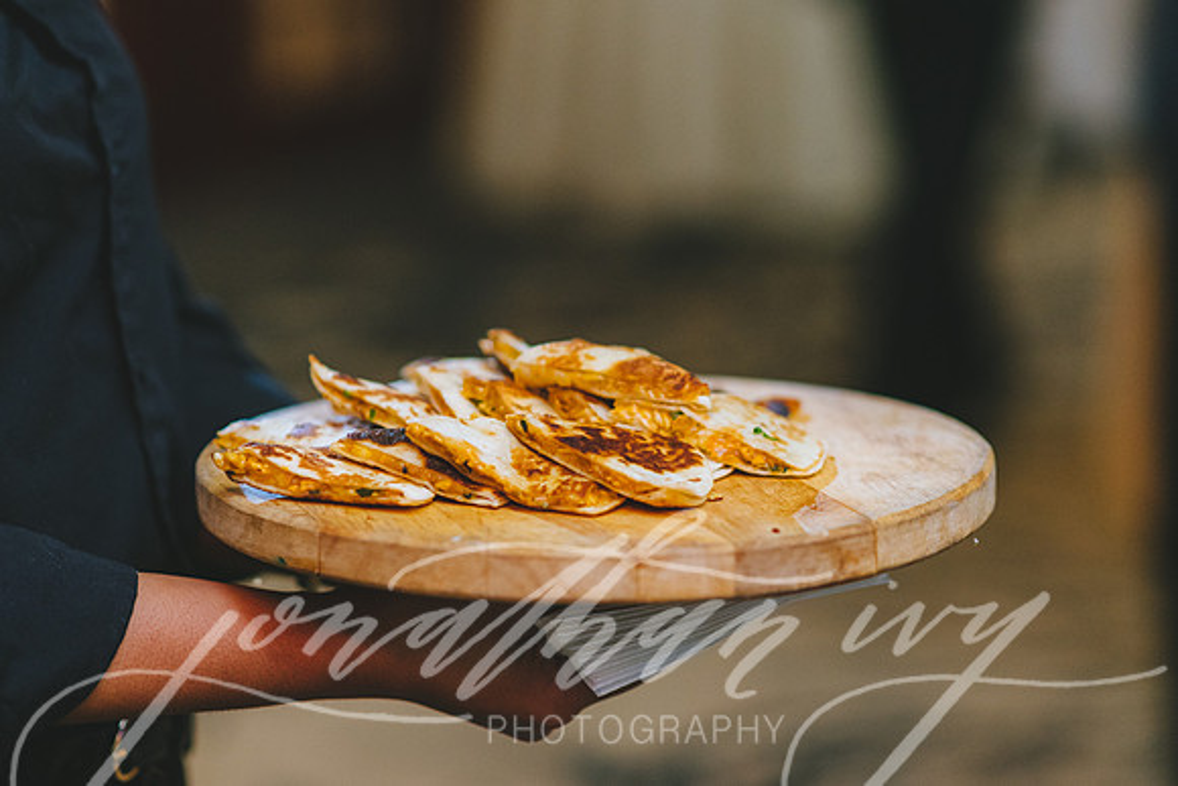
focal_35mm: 98
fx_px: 3199
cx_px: 677
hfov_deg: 20.8
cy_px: 344
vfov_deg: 14.0
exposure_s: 1/160
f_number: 2.2
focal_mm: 85
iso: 1600
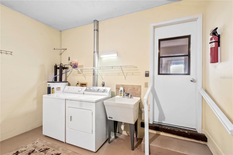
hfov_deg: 100.4
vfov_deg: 77.3
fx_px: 97
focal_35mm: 15
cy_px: 78
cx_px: 116
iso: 250
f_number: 9
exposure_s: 1/1.67
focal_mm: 10
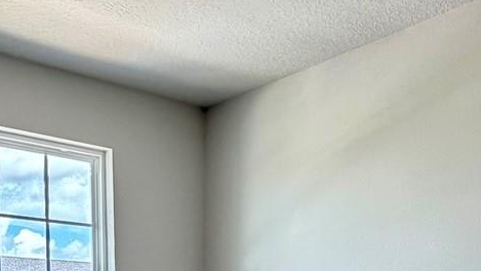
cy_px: 398
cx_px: 227
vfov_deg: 20.1
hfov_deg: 39.8
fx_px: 663
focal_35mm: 52
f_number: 2.2
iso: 250
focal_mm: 2.22
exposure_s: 1/121
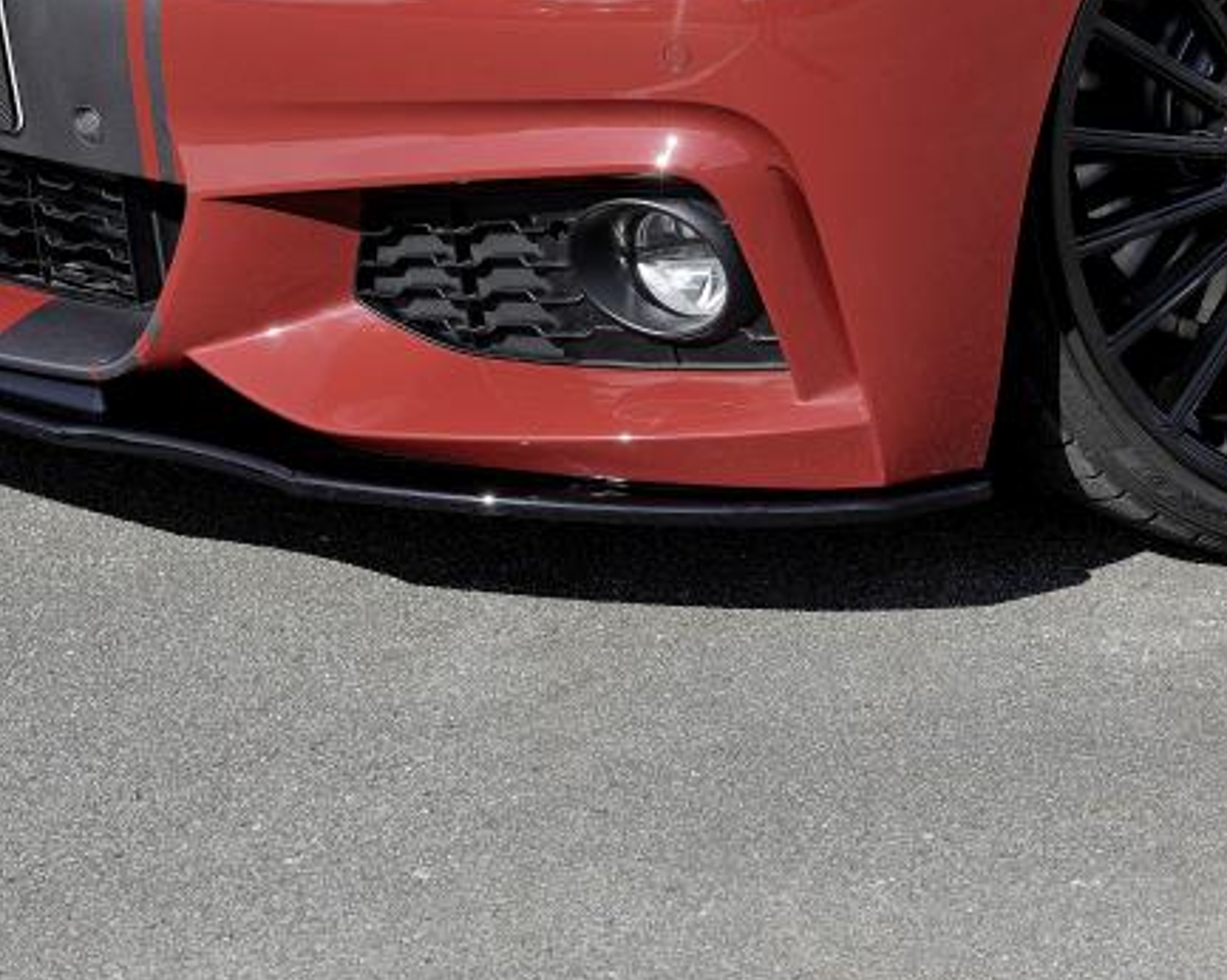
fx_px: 6606
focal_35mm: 182
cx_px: 541
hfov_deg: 10.6
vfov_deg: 8.4
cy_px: 30
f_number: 11
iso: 250
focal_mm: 82
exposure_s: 1/250
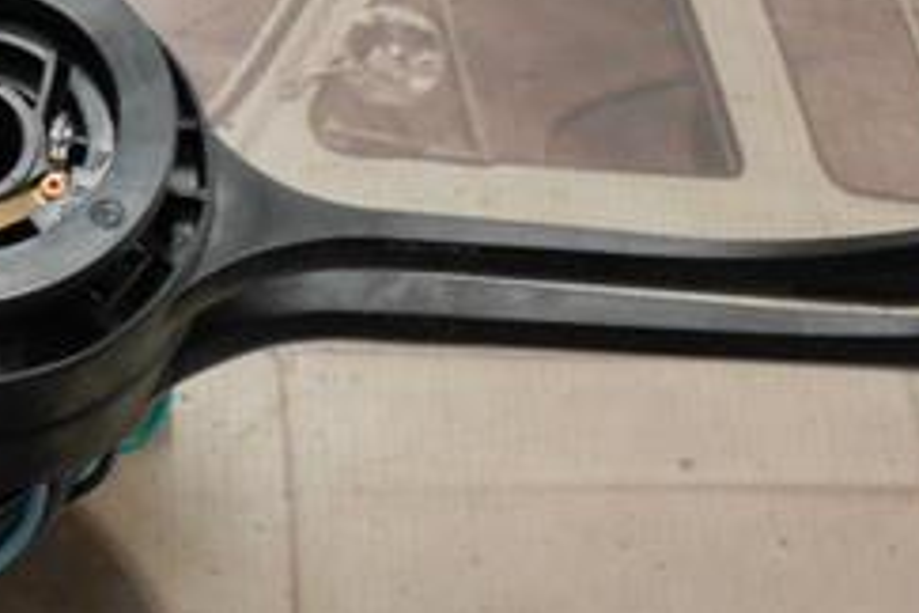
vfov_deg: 15.3
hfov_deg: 22.2
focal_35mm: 89
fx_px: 2272
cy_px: 499
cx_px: 61
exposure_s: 1/30
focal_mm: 4.6
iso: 320
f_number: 3.5
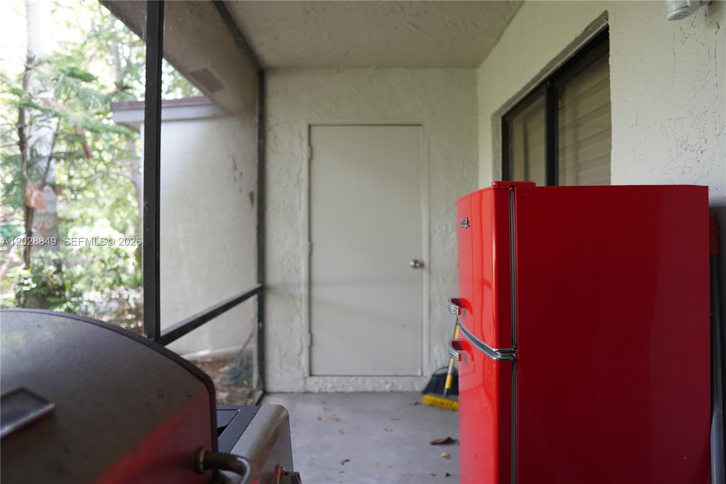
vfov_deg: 53.1
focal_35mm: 24
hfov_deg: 73.8
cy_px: 242
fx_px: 484
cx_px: 363
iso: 160
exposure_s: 1/160
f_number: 1.4
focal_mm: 16
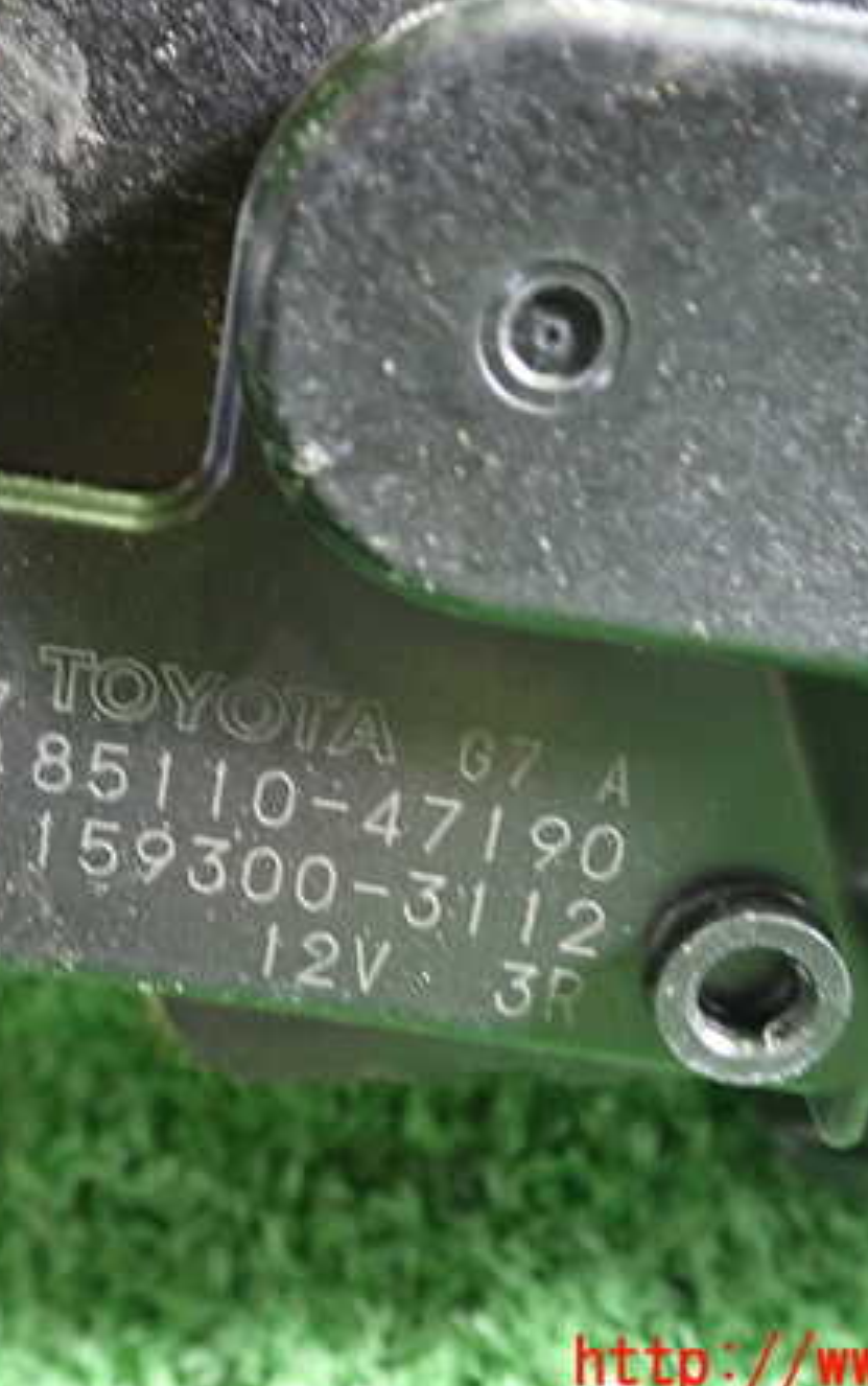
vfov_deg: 43.5
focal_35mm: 46
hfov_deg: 28.0
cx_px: 342
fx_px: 1738
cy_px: 699
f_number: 2.4
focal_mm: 5.79
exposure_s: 1/20
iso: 800
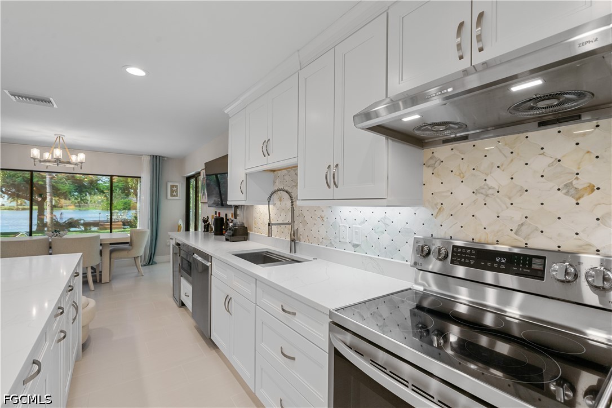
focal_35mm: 16
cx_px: 306
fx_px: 272
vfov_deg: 73.7
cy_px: 204
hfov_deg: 96.7
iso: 400
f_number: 8
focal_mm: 16
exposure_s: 1/60
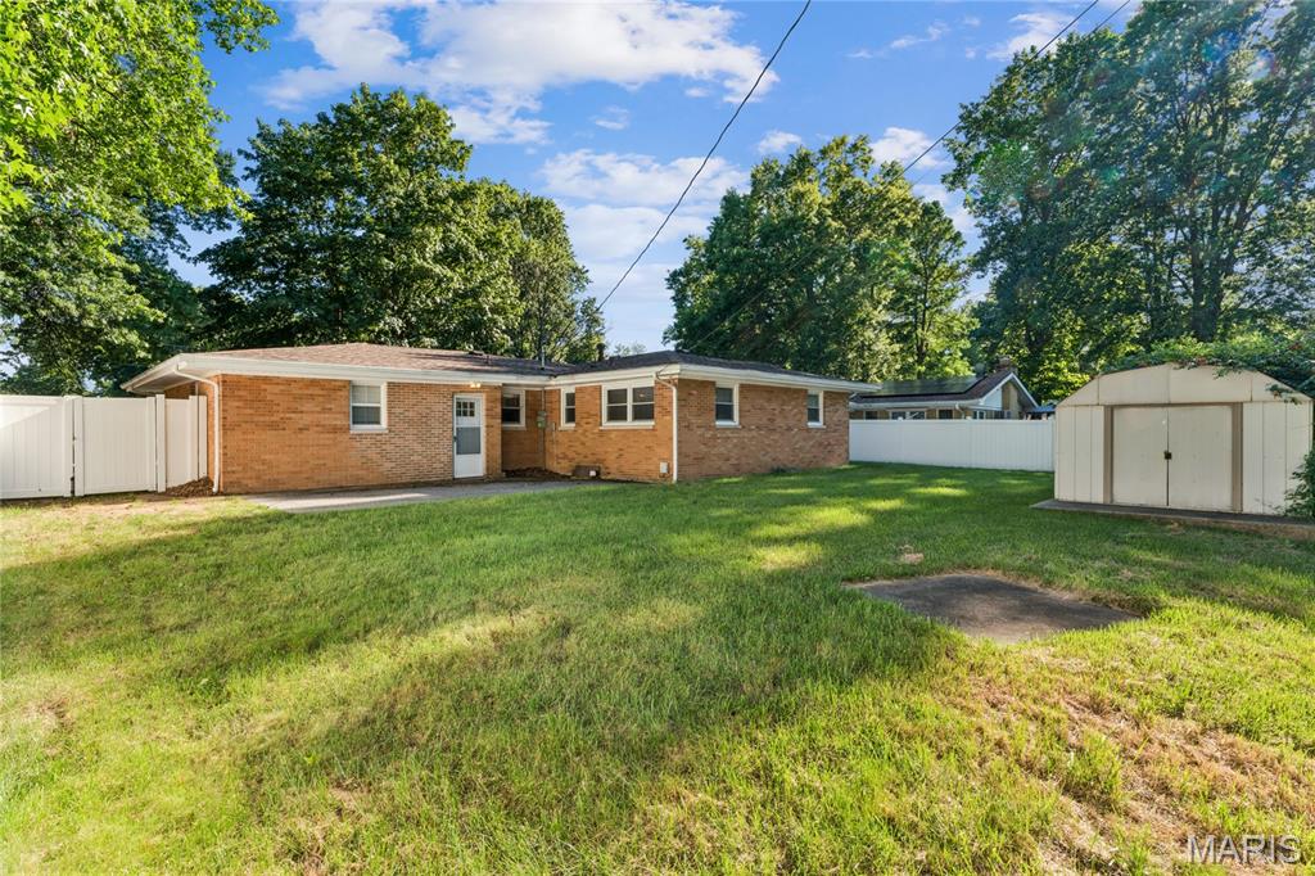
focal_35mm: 17
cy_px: 438
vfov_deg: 70.7
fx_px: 617
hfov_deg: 93.6
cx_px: 658
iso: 100
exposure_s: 1/10
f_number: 22
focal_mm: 16.9
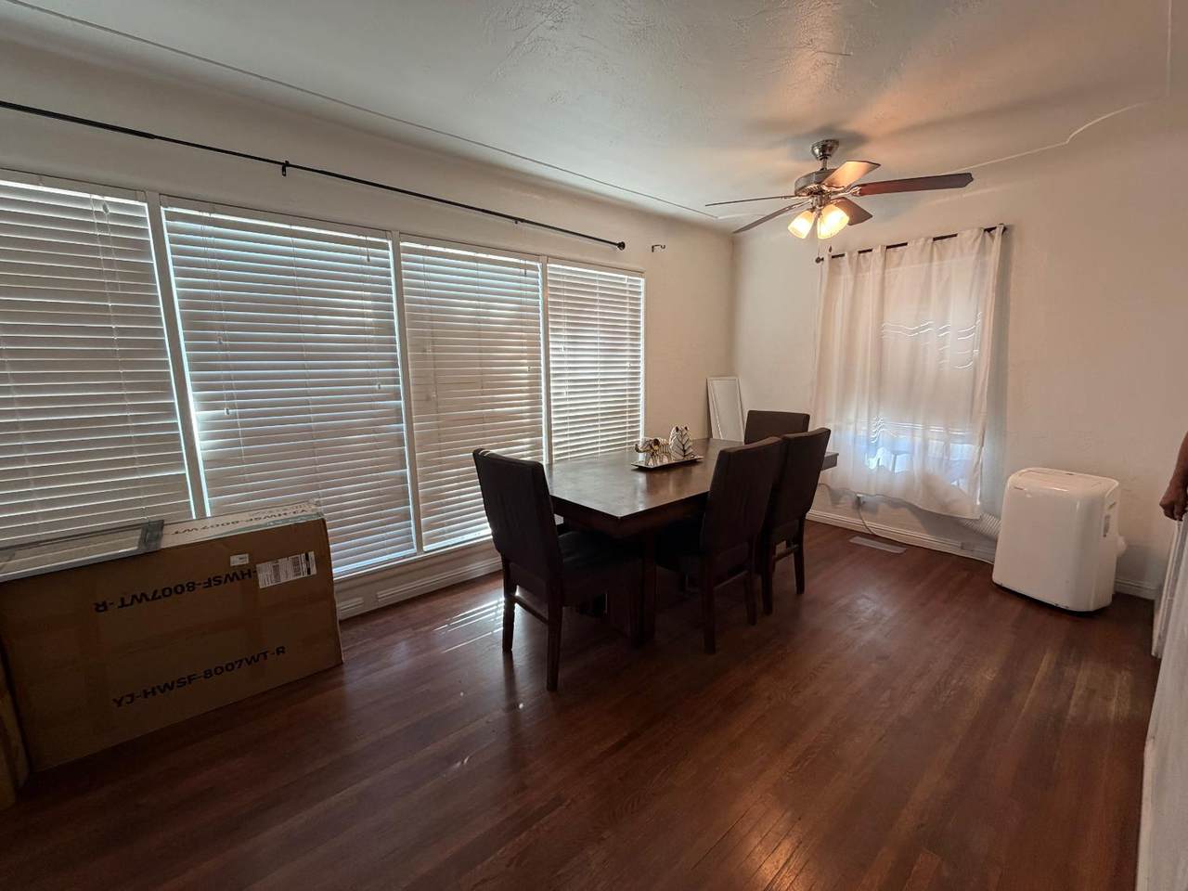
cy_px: 446
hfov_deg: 102.1
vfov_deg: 85.7
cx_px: 594
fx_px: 480
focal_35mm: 14
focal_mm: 2.22
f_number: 2.2
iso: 320
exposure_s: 1/120
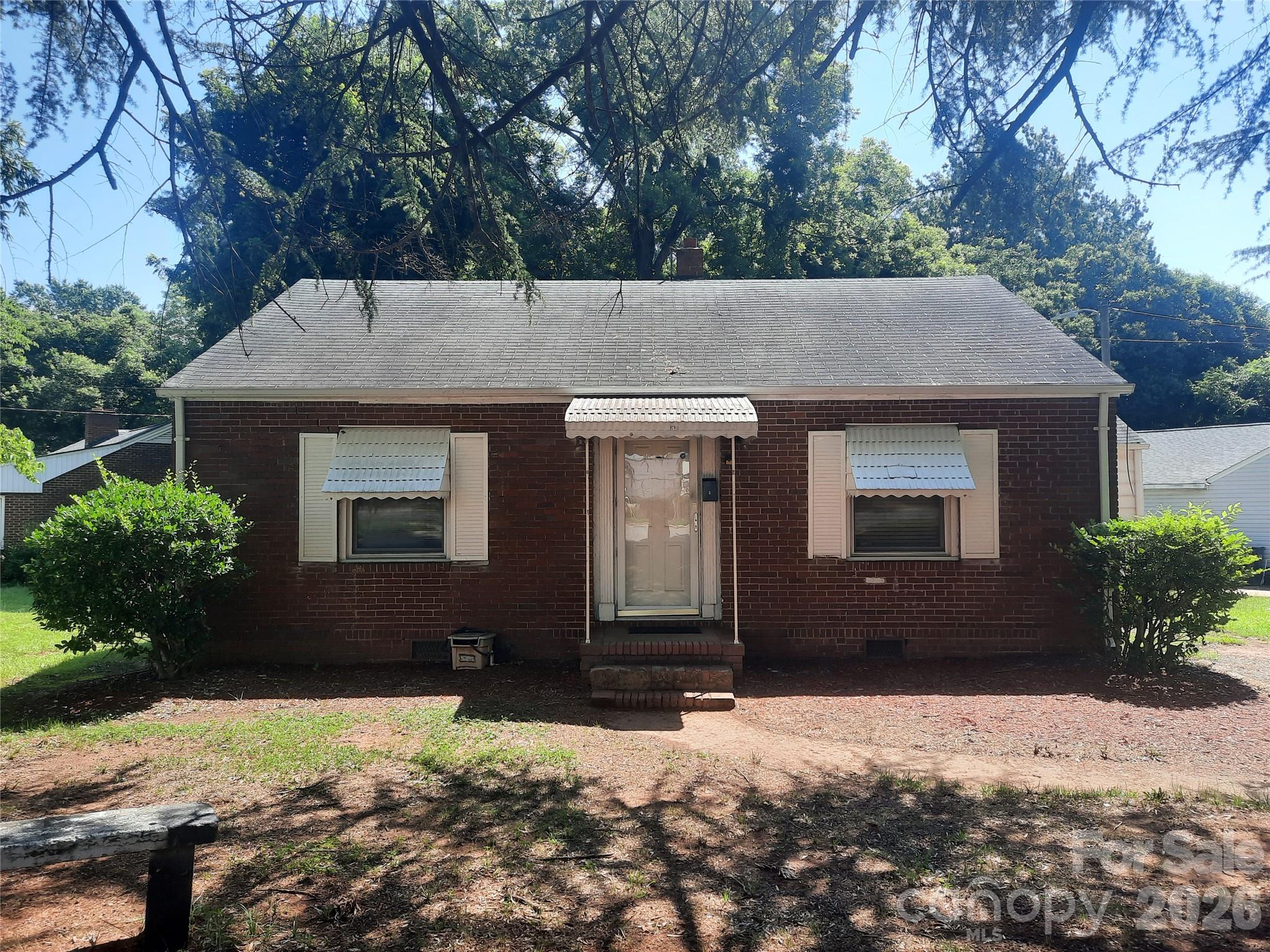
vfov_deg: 54.9
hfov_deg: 69.4
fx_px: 917
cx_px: 635
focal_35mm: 25
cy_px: 476
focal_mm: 4.6
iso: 32
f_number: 2
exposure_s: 1/243
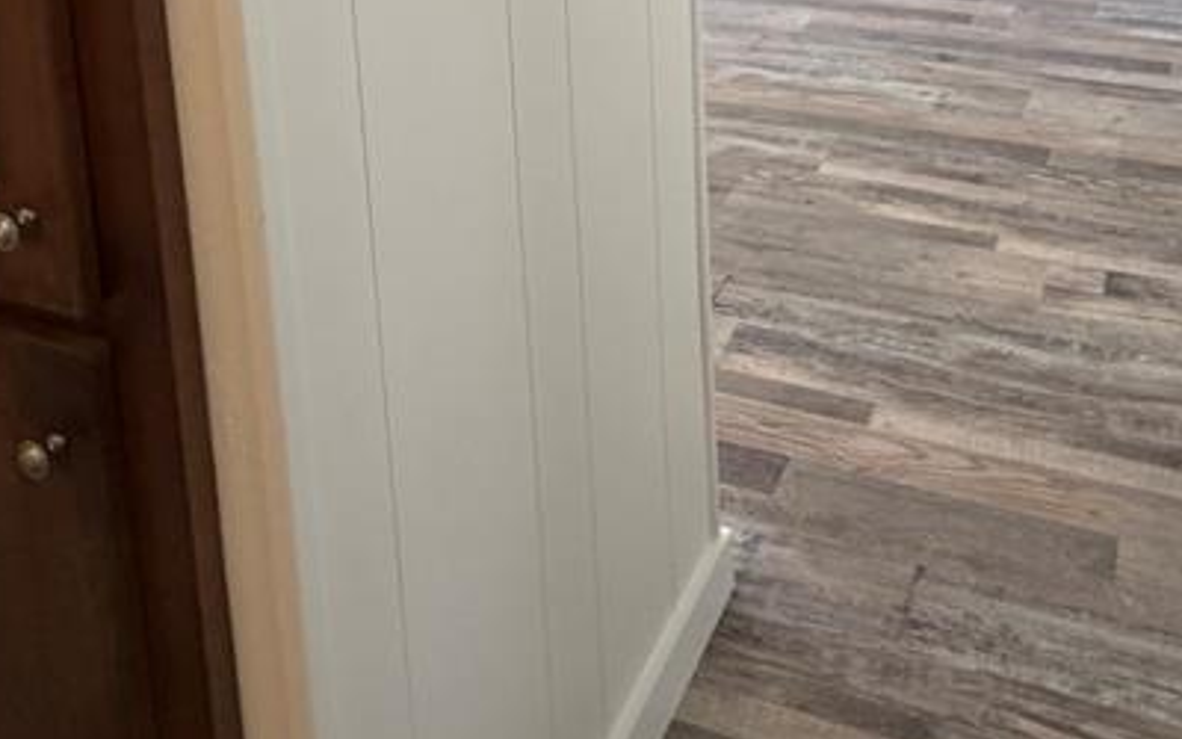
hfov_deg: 50.4
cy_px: -269
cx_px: 810
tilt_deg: -7.9
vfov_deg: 27.1
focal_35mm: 38
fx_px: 1224
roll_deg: +1.6
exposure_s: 1/120
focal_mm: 2.22
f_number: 2.2
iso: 250
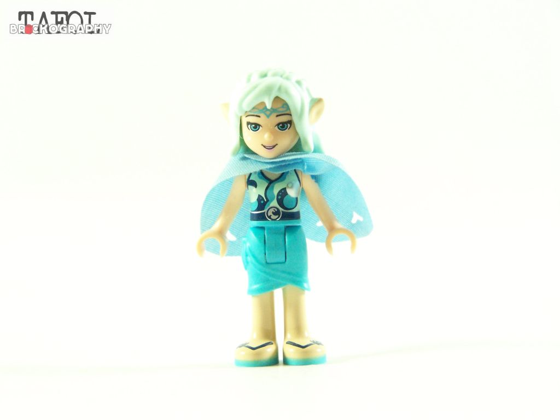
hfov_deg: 15.4
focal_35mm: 128
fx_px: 2071
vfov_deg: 11.6
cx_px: 280
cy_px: 210
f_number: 3.6
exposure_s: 1/60
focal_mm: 21.2
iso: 400
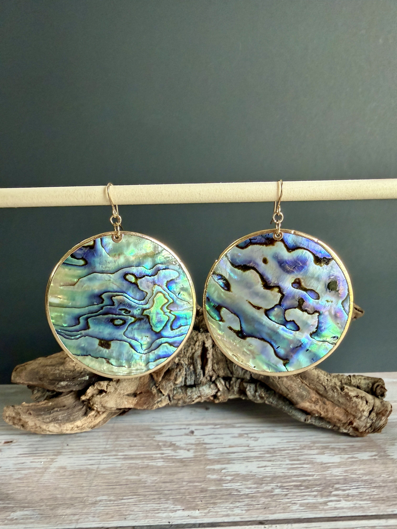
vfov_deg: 71.6
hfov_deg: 56.8
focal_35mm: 24
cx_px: 198
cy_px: 264
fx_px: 367
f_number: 2.2
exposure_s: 1/120
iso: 320
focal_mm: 2.22
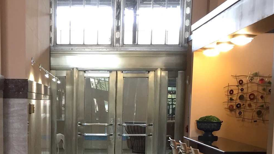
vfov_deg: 17.8
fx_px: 472
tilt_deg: -6.0
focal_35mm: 65
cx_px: 72
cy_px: 176
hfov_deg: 31.8
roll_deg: -0.7
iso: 80
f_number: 2.2
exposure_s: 1/30
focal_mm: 4.15
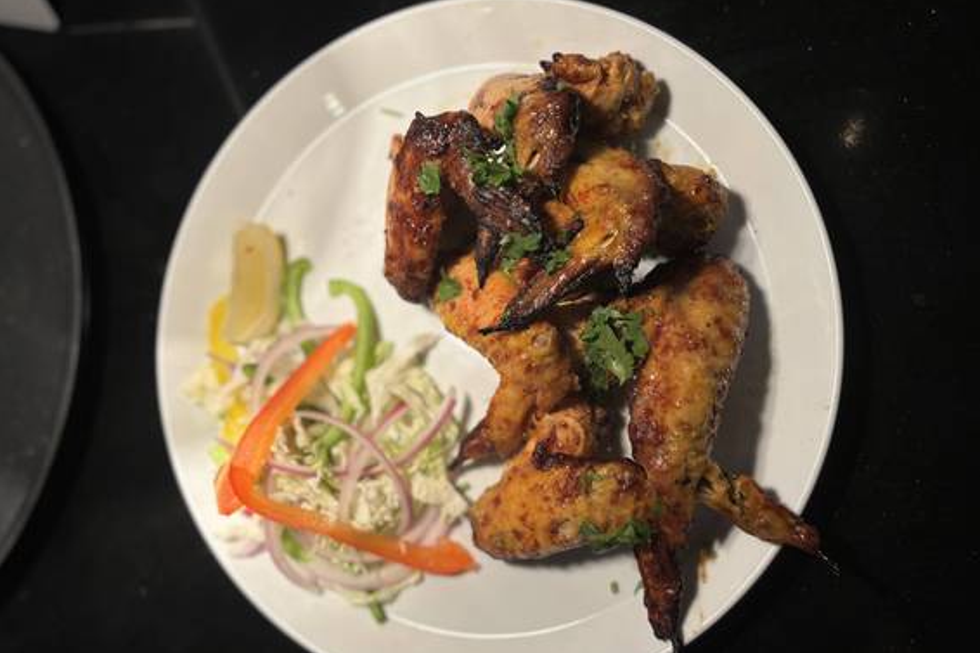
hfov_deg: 65.5
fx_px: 762
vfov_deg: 46.3
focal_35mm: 28
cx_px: 504
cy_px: 362
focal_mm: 5.96
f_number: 1.6
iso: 40
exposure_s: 1/233
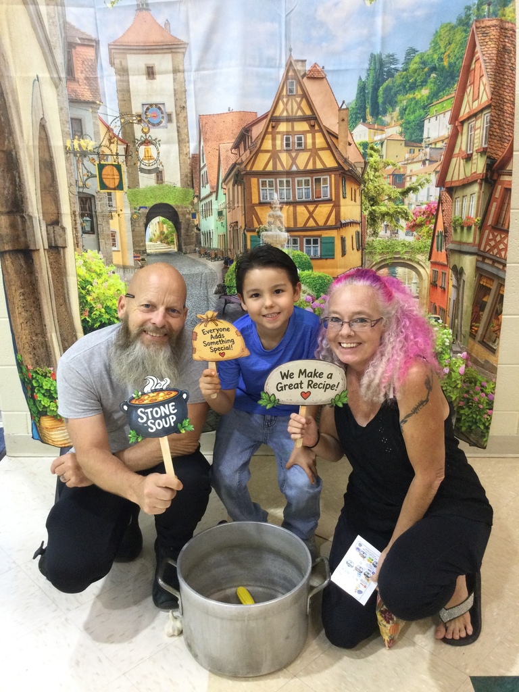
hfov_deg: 45.4
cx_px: 260
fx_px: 620
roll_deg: +0.3
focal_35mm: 31
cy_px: 346
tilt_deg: -16.9
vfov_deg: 58.4
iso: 80
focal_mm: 3.3
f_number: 2.4
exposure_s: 1/30
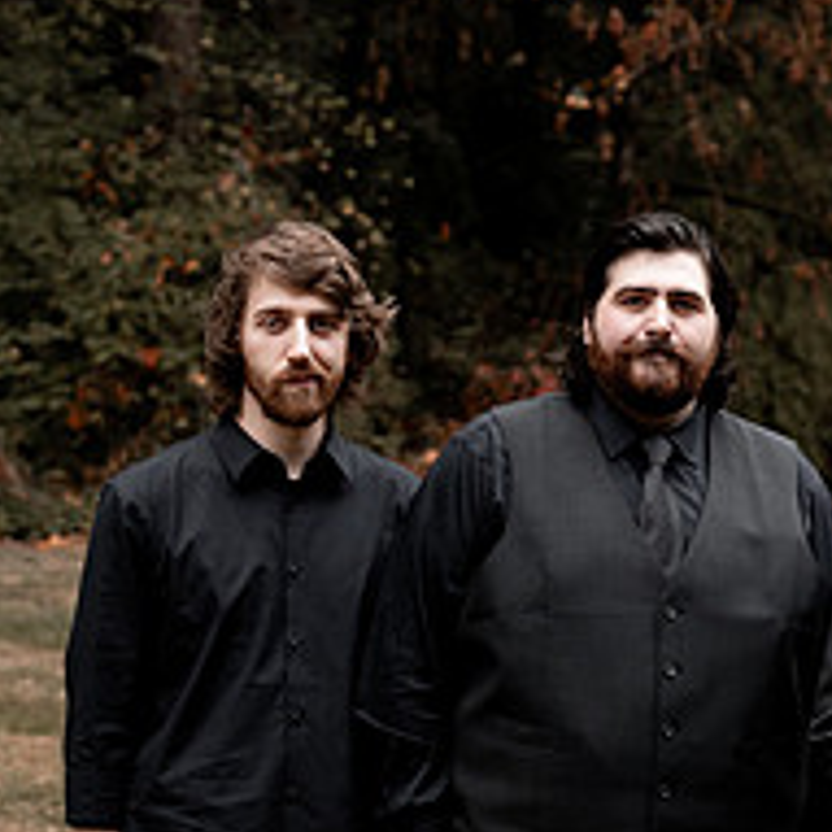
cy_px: 394
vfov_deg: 18.7
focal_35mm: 93
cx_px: 806
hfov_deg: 18.3
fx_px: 2529
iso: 400
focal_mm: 36
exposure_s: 1/1000
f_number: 2.8
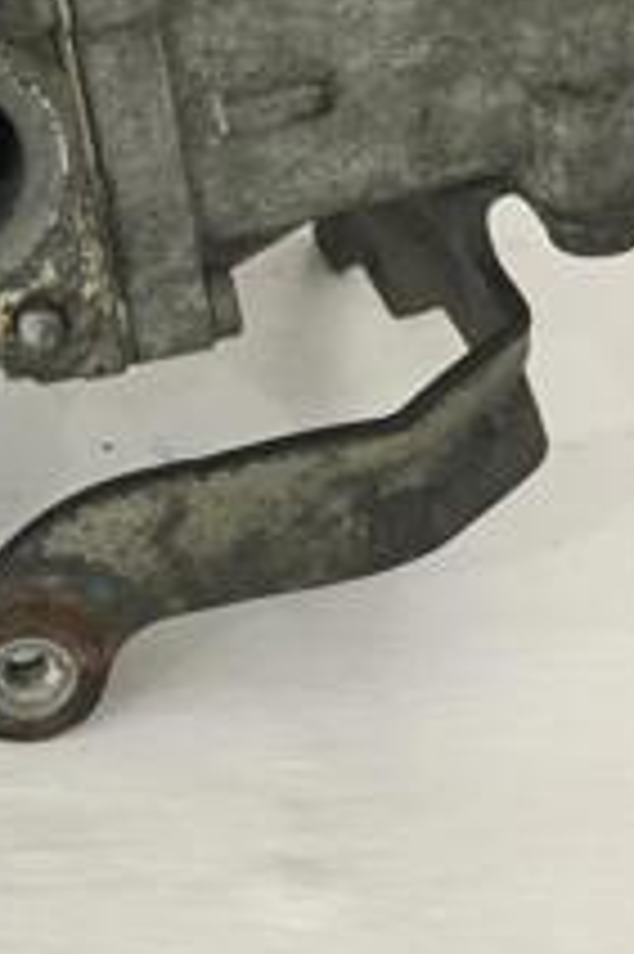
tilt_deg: -16.0
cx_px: -274
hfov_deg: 14.2
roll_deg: -1.8
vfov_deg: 21.8
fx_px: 2408
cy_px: 72
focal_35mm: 91
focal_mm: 4.15
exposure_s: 1/20
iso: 200
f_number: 2.2
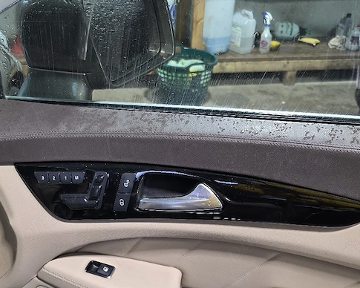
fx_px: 394
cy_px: 241
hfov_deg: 49.1
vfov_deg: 38.2
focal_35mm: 37
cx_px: 189
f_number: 1.7
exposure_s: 1/182
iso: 250
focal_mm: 6.3
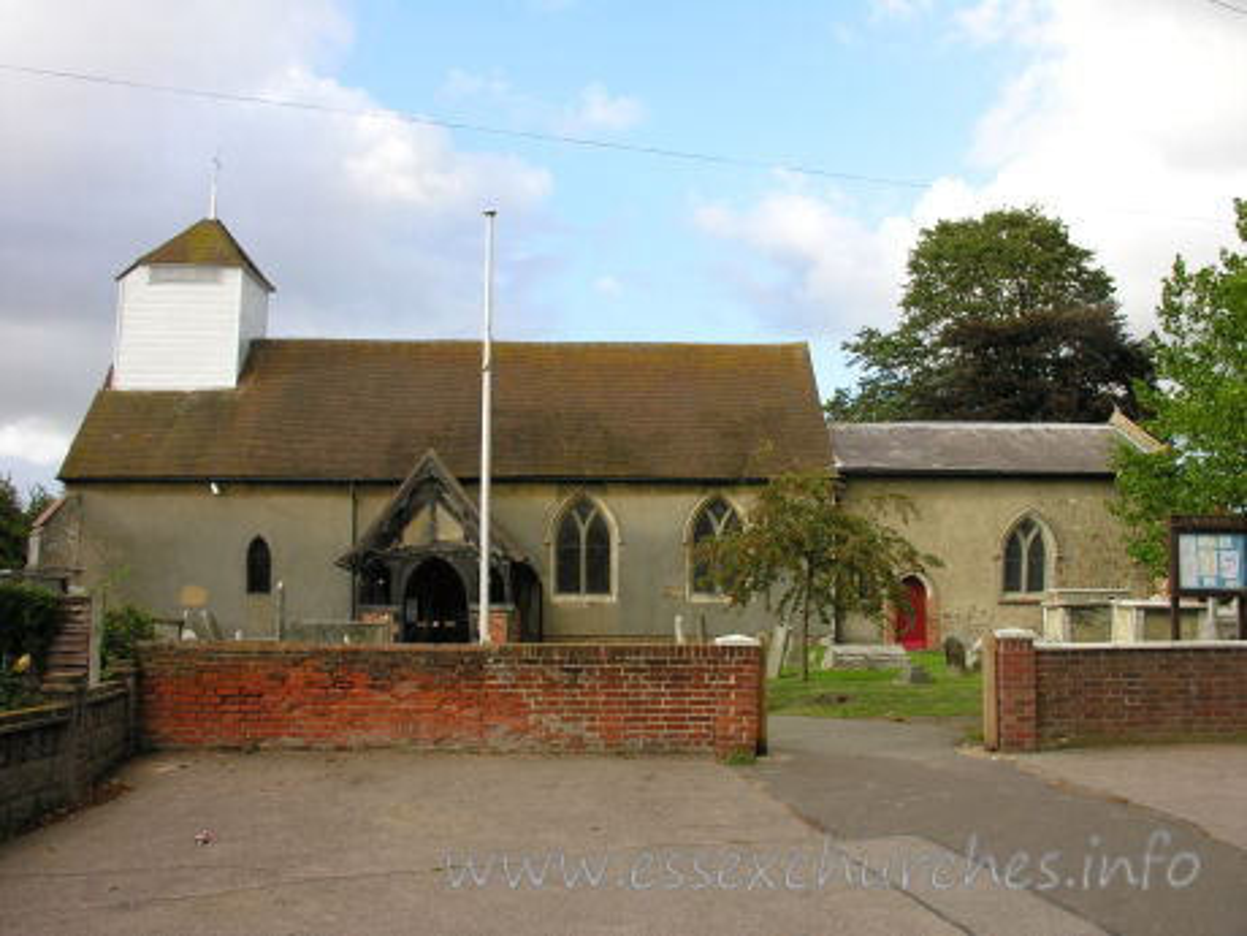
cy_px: 468
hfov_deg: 52.6
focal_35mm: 35
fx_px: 1261
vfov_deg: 40.7
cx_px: 624
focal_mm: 8.9
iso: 50
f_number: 4.5
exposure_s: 1/120
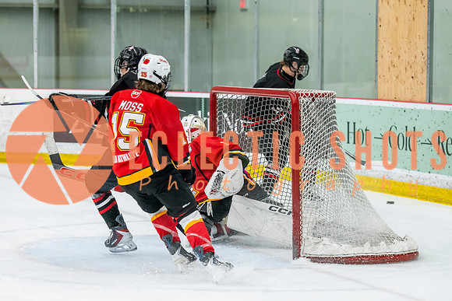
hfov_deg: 14.0
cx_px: 192
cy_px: 160
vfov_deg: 9.3
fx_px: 1844
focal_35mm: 147
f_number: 3.2
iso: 2000
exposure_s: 1/640
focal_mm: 100
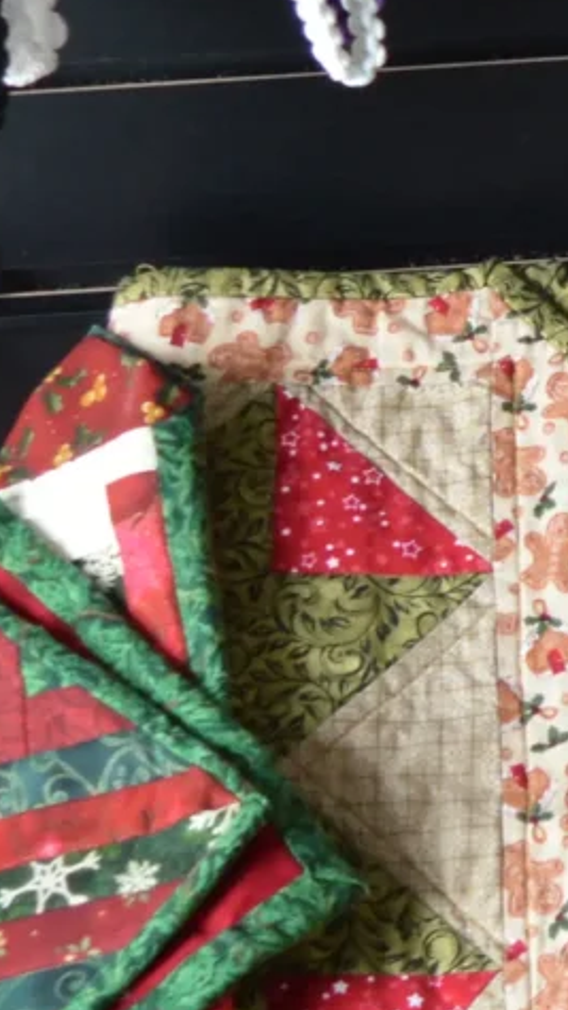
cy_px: -43
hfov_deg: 6.3
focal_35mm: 186
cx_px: 1244
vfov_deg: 11.4
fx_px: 4983
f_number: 3.8
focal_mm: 22
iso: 400
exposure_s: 1/50
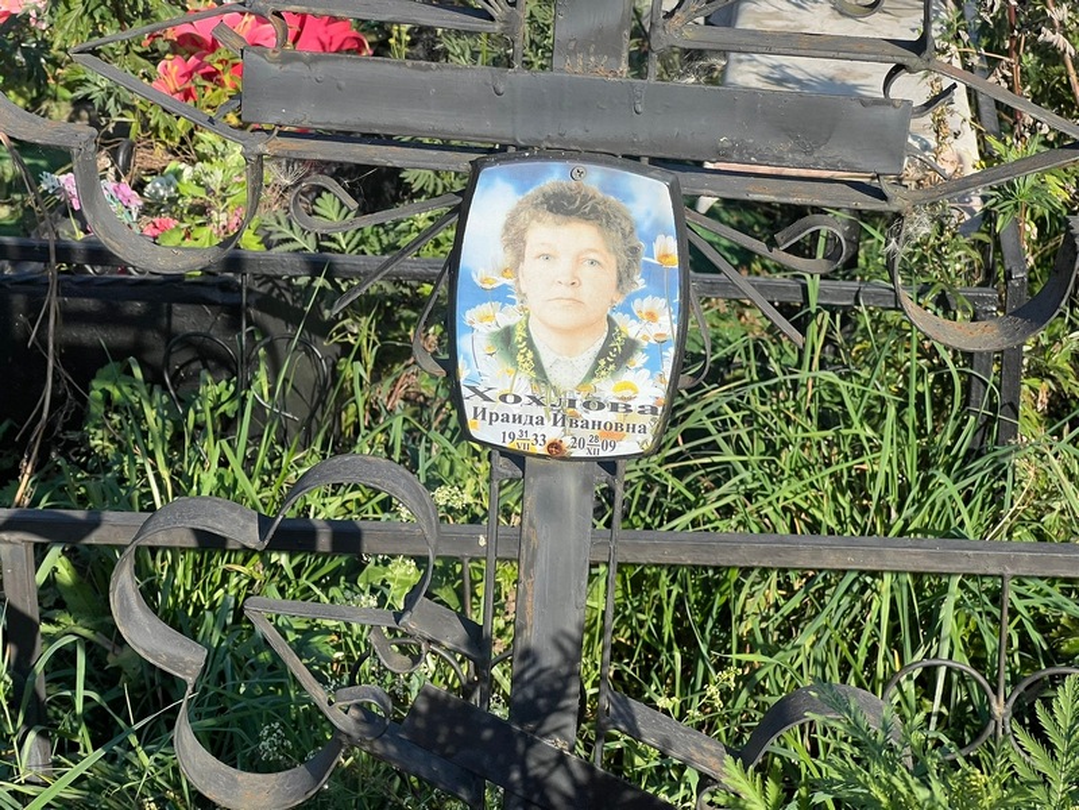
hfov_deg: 25.3
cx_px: 540
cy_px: 405
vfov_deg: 19.1
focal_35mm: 77
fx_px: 2400
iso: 32
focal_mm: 9
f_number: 2.8
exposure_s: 1/968
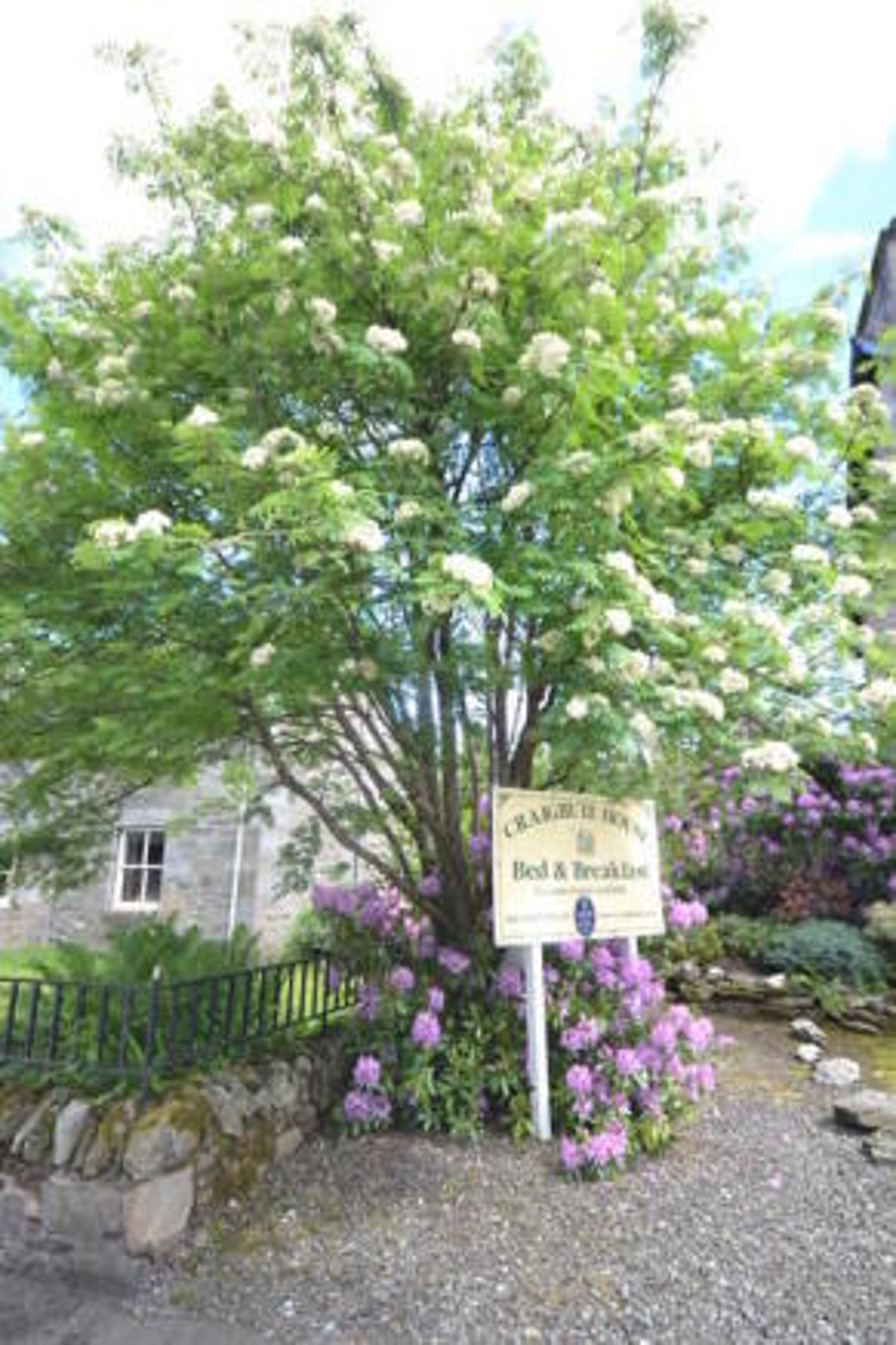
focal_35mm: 20
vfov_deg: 85.4
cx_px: 448
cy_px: 672
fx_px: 729
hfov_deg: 63.2
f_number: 5.6
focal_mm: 13
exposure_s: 1/125
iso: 160
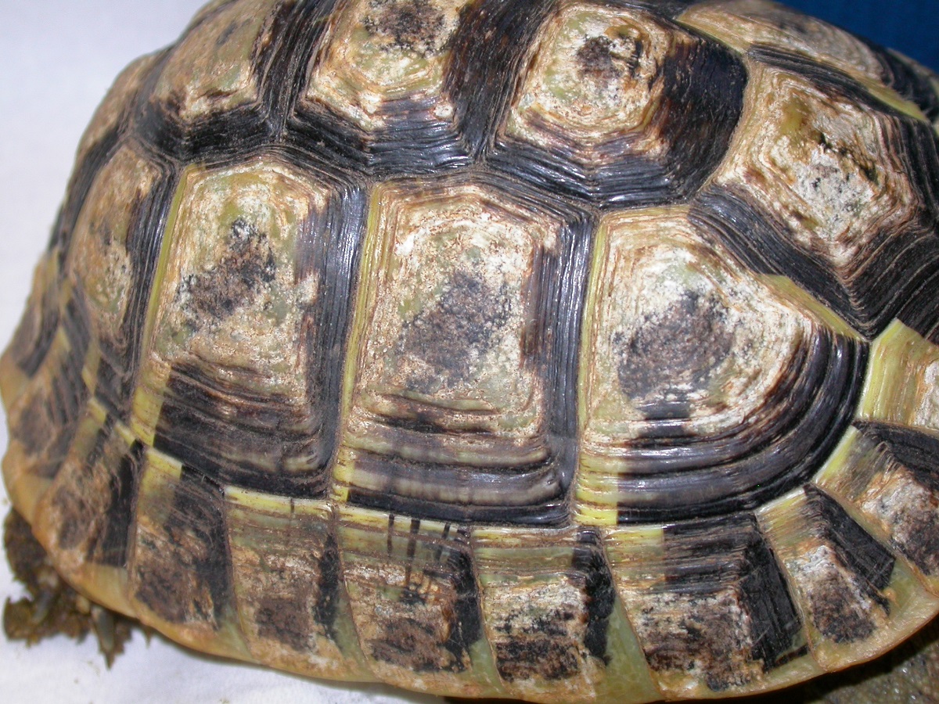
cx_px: 470
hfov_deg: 25.0
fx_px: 2116
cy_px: 352
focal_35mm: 78
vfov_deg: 18.9
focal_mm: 16.2
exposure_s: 1/60.3
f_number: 3.5
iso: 100
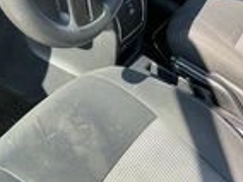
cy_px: 127
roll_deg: -33.5
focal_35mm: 79
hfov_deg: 23.2
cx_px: 272
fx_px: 554
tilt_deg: -32.2
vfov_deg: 18.5
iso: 20
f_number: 1.8
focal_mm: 3
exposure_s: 1/155
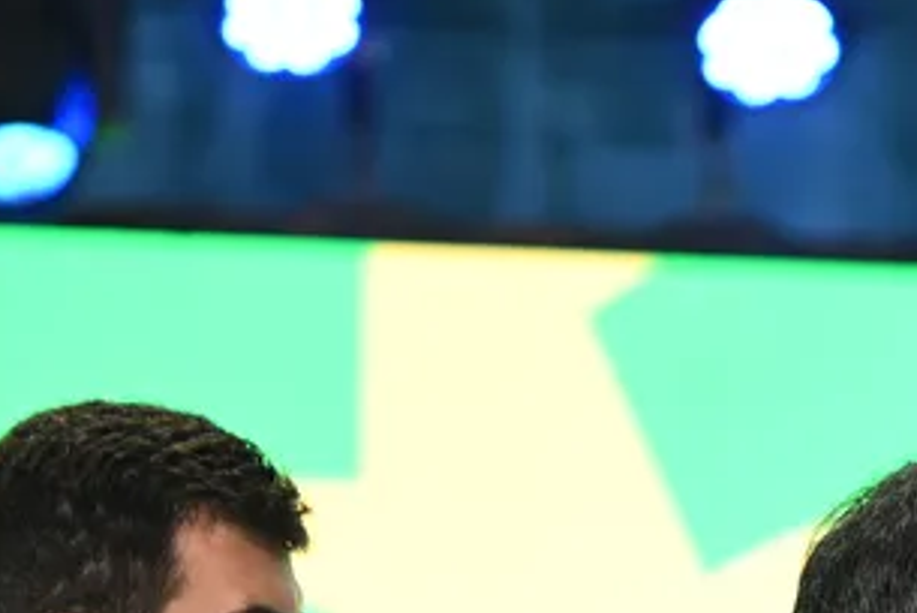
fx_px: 8516
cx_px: 1136
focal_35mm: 334
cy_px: 1175
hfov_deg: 6.1
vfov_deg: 4.1
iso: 320
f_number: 1.8
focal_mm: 85
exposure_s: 1/80
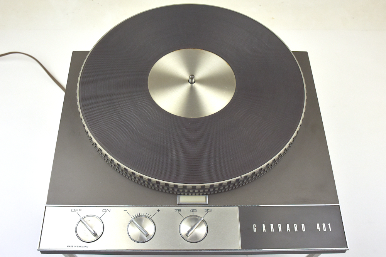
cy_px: 128
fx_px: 306
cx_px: 193
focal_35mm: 28
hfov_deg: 64.5
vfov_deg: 45.7
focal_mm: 19
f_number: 5.6
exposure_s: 1/320
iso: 1000
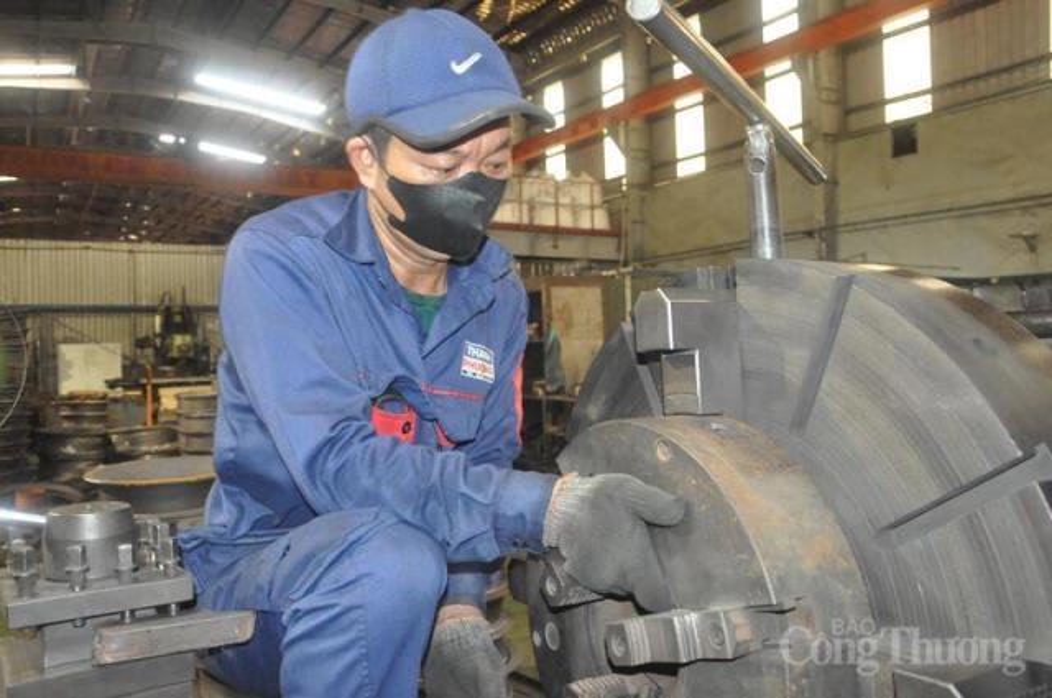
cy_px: 349
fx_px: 919
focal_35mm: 32
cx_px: 526
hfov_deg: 59.6
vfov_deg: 41.6
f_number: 5.6
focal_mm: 21
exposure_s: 1/60
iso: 3200
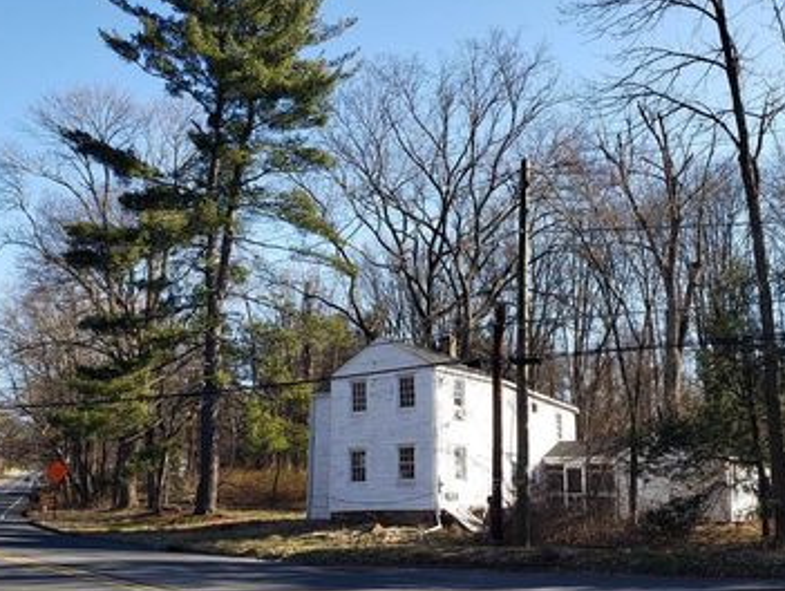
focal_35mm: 37
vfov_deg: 38.6
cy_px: 355
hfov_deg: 49.9
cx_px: 456
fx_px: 840
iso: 50
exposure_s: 1/513
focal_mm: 4.3
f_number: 2.4
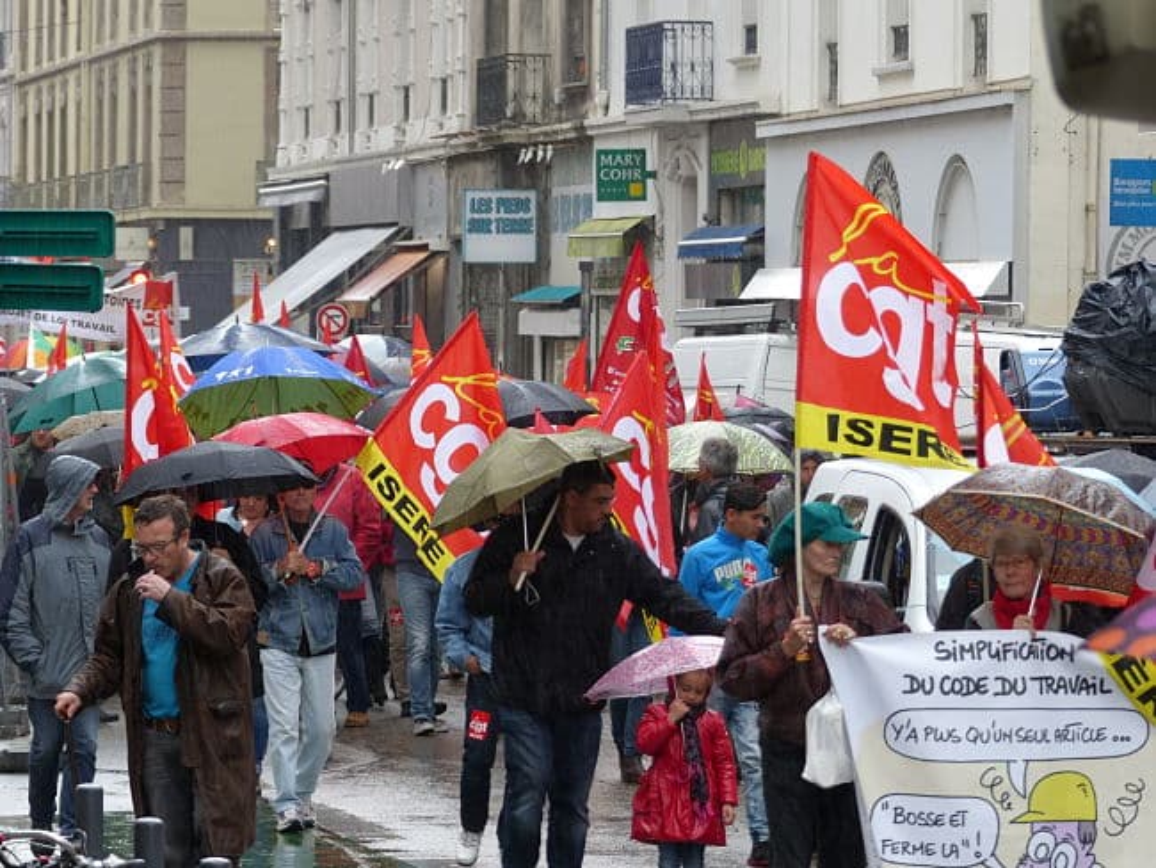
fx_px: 7617
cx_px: 578
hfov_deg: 8.7
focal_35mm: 228
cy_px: 434
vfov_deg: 6.5
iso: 100
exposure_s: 1/125
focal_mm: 41.1
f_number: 2.8
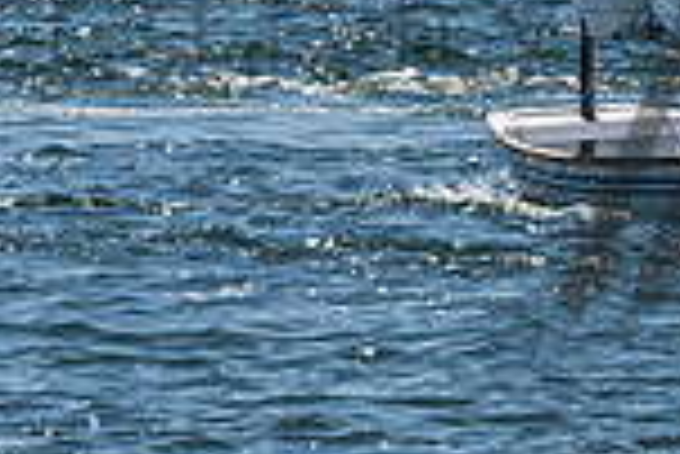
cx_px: 732
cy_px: -324
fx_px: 18718
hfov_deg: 2.1
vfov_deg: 1.4
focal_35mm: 990
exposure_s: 1/500
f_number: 18
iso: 250
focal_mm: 200
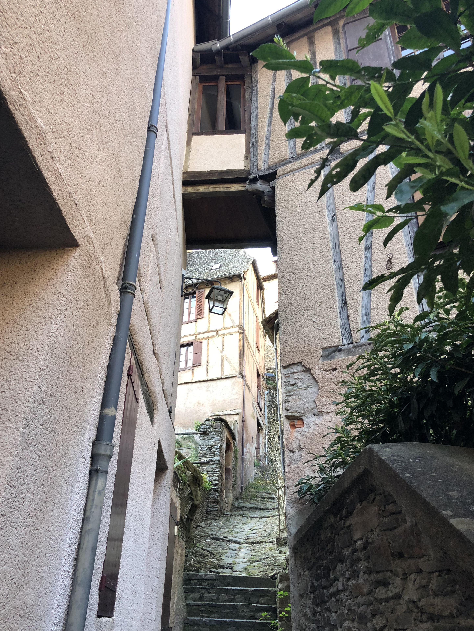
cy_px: 315
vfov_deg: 61.7
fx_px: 529
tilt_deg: +32.0
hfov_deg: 48.2
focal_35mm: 29
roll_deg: +0.4
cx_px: 236
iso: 32
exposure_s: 1/30
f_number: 1.8
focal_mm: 4
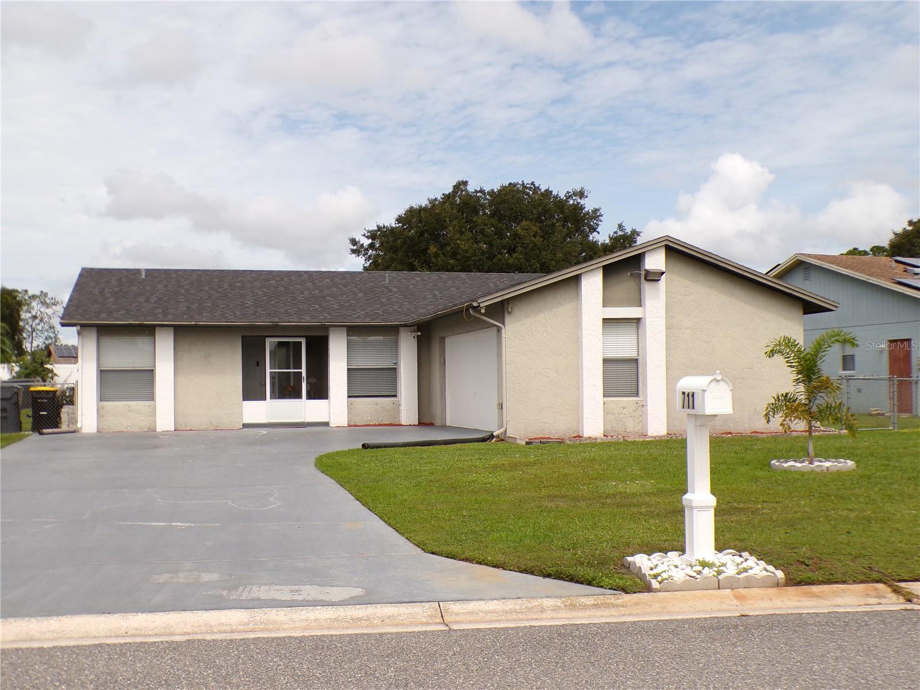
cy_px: 345
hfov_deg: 50.1
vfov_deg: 38.7
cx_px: 460
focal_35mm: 37
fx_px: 983
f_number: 3.3
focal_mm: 6.6
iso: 100
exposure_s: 1/1400
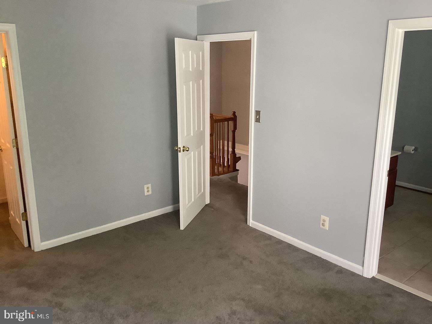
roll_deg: +0.0
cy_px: 162
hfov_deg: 58.4
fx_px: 387
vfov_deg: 45.4
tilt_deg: -15.2
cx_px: 216
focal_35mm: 31
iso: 200
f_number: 2.4
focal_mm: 3.3
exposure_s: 1/60
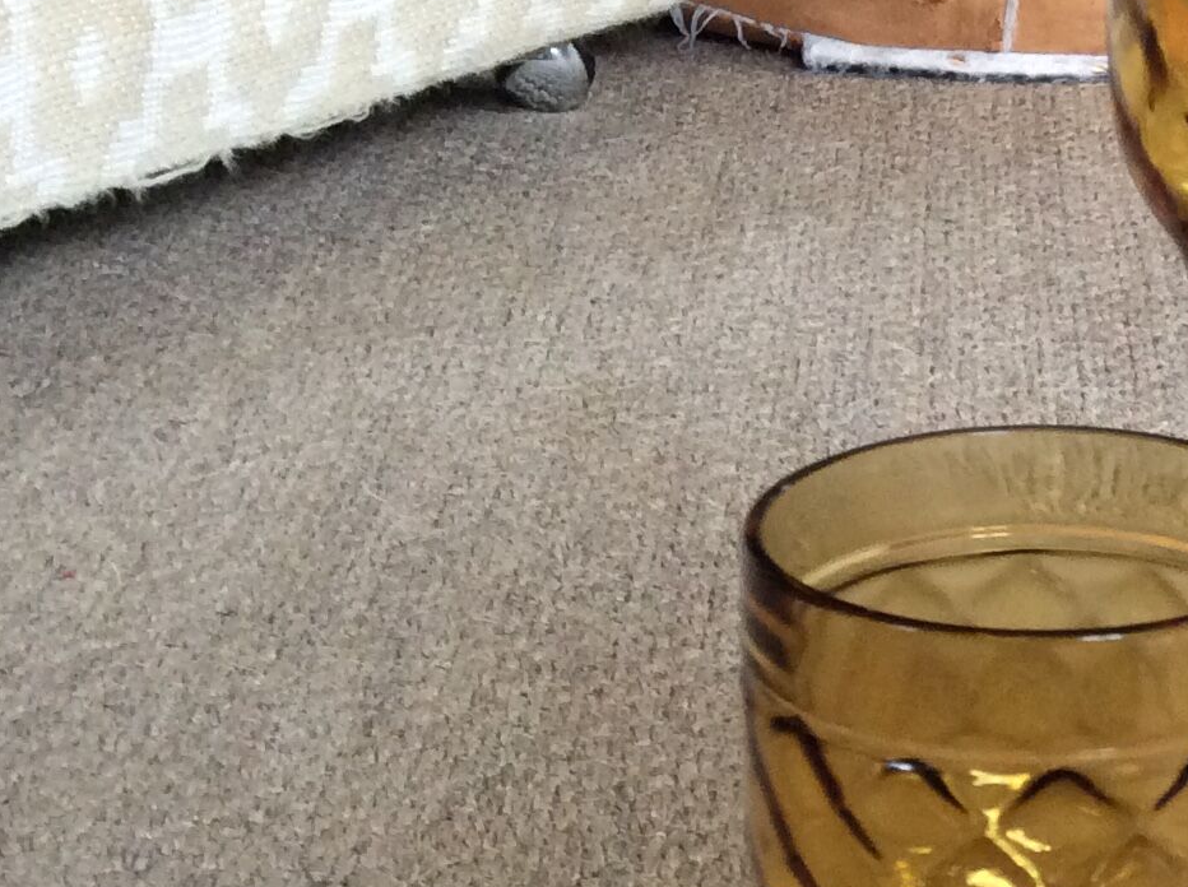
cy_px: 785
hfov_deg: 21.2
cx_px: 1239
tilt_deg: -27.5
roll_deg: +1.7
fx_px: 3050
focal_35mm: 89
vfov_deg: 16.4
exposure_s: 1/25
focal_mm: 3.3
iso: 160
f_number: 2.4
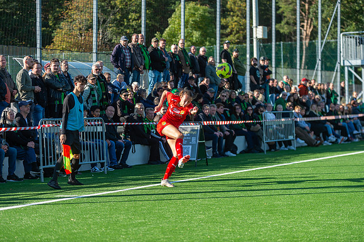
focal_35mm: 105
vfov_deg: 13.0
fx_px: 1061
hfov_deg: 19.5
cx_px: 182
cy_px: 121
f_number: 3.2
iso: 320
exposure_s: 1/2000
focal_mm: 105
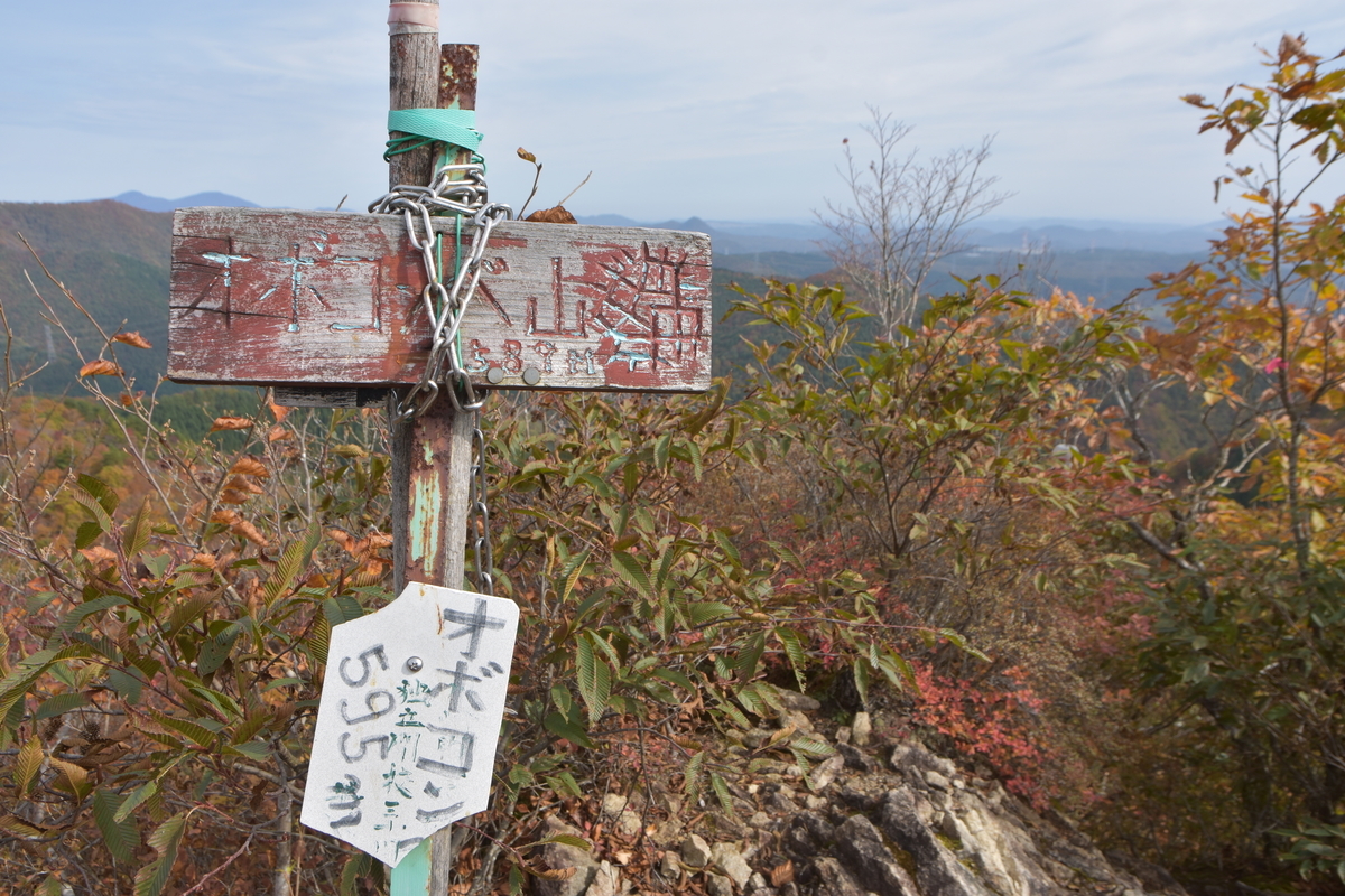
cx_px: 672
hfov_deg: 70.4
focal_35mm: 26
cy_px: 448
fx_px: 953
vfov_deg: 50.4
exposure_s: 1/250
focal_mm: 17
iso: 125
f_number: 8
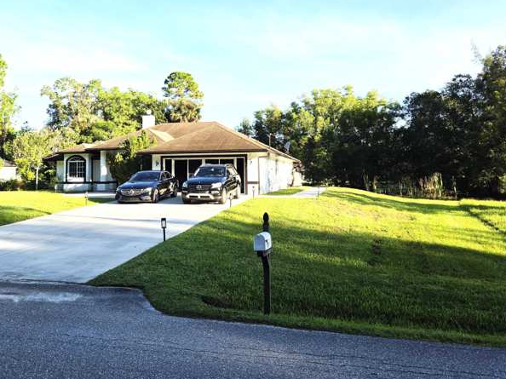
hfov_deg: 58.3
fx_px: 453
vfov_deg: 45.2
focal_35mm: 31
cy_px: 156
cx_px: 232
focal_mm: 5.4
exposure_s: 1/2186
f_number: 1.8
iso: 80
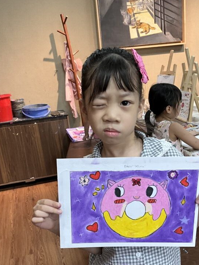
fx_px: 307
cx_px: 104
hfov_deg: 36.0
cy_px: 156
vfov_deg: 46.6
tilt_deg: -16.1
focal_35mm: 40
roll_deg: +5.8
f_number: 1.8
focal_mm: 3
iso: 80
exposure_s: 1/60
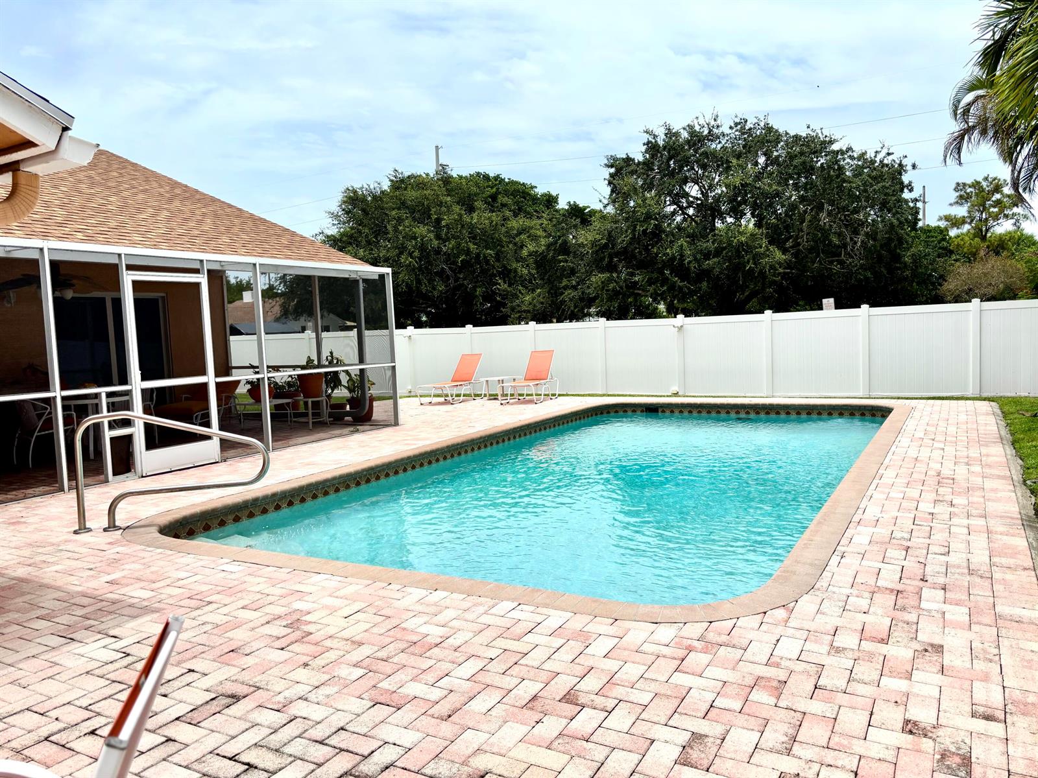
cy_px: 389
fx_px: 780
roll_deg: +2.4
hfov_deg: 67.3
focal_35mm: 26
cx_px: 519
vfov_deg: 53.1
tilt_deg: -3.4
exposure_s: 1/5952
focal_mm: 5.96
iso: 50
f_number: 1.6
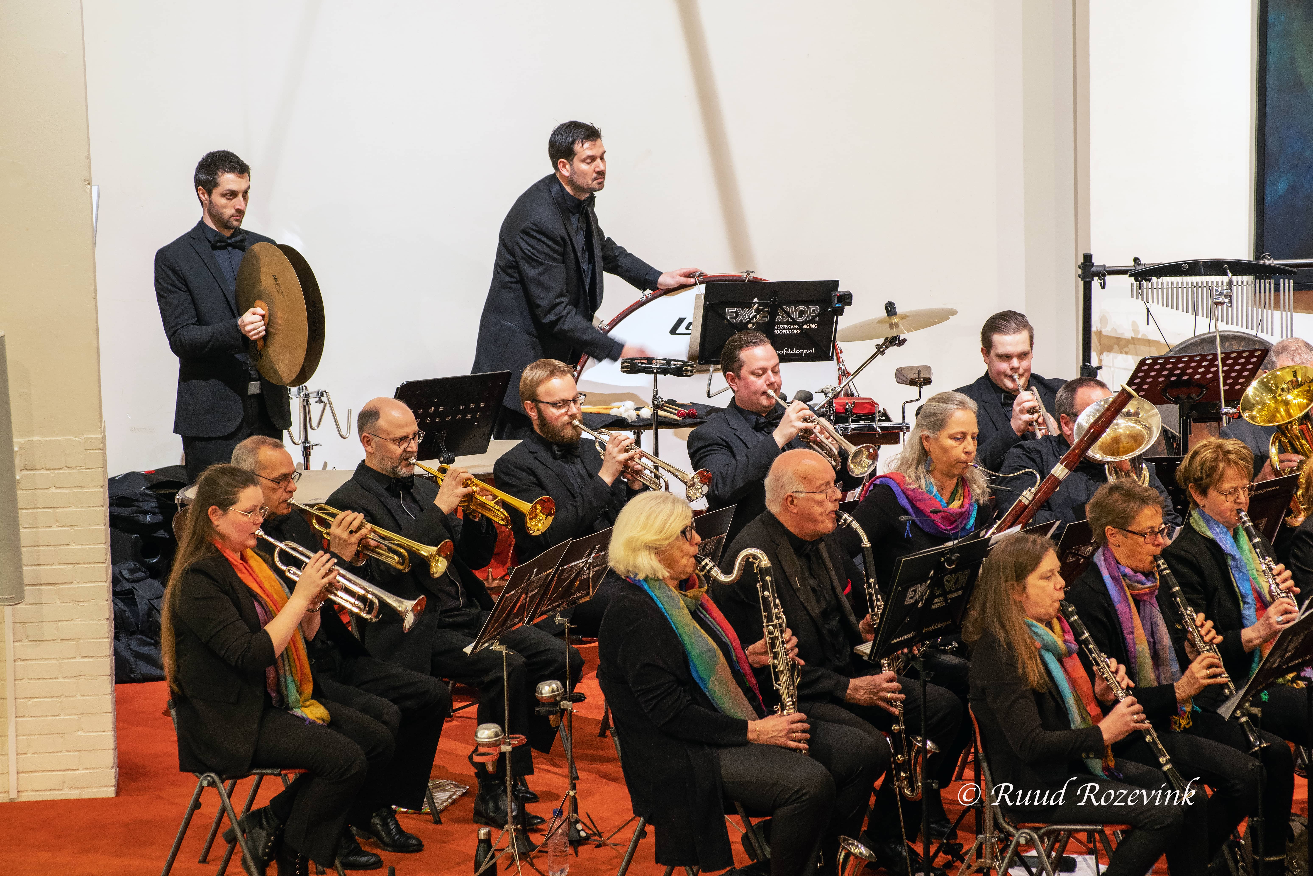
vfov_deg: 8.6
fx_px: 5799
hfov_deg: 12.9
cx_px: 656
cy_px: 438
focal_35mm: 159
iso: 3200
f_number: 5.6
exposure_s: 1/15
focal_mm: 103
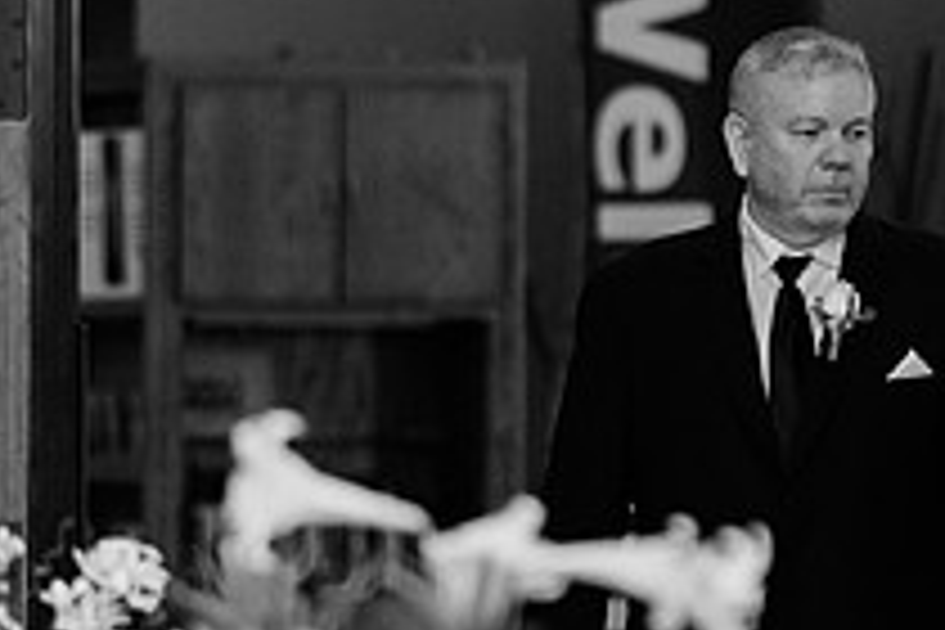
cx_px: 981
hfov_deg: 4.3
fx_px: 12652
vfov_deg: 2.9
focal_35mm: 482
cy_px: 72
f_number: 2.8
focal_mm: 135
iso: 1600
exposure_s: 1/250
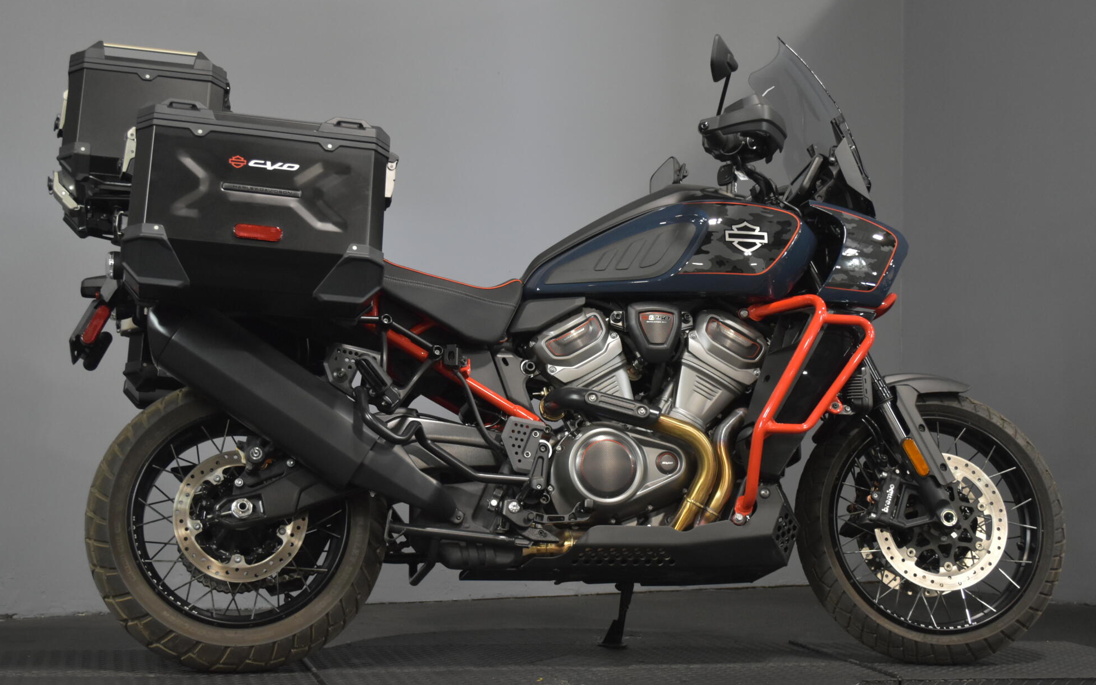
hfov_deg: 36.3
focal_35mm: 56
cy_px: 316
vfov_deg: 23.1
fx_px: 1673
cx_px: 550
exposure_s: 1/30
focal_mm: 36
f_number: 5
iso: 1600
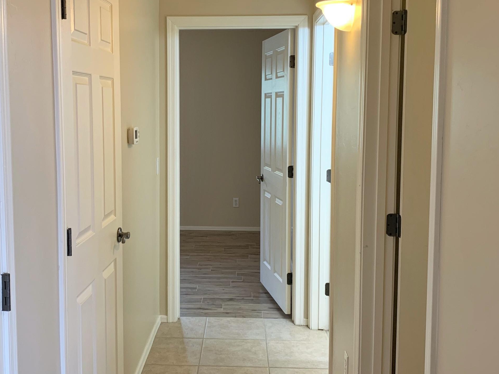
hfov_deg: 45.6
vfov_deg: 35.1
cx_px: 211
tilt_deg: -4.6
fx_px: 591
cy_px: 167
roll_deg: -0.1
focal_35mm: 41
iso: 80
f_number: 1.8
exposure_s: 1/60
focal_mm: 4.25
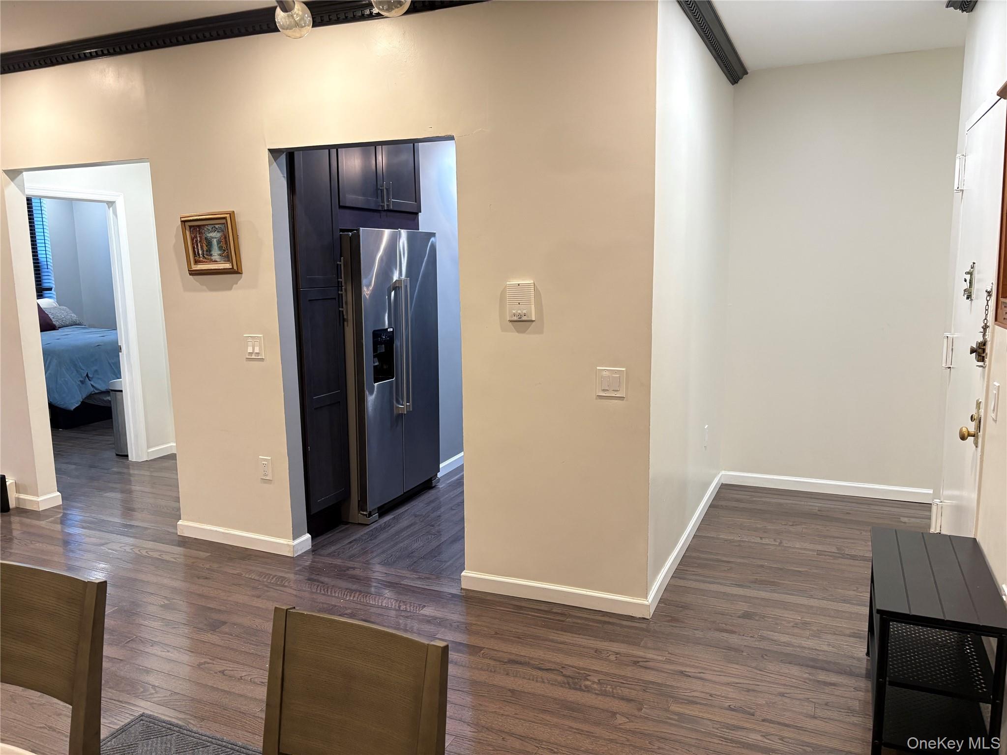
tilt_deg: -9.0
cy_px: 378
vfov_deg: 53.1
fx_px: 756
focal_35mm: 26
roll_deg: +1.3
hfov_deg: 67.3
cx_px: 504
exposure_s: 1/60
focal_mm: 5.96
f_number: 1.6
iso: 160
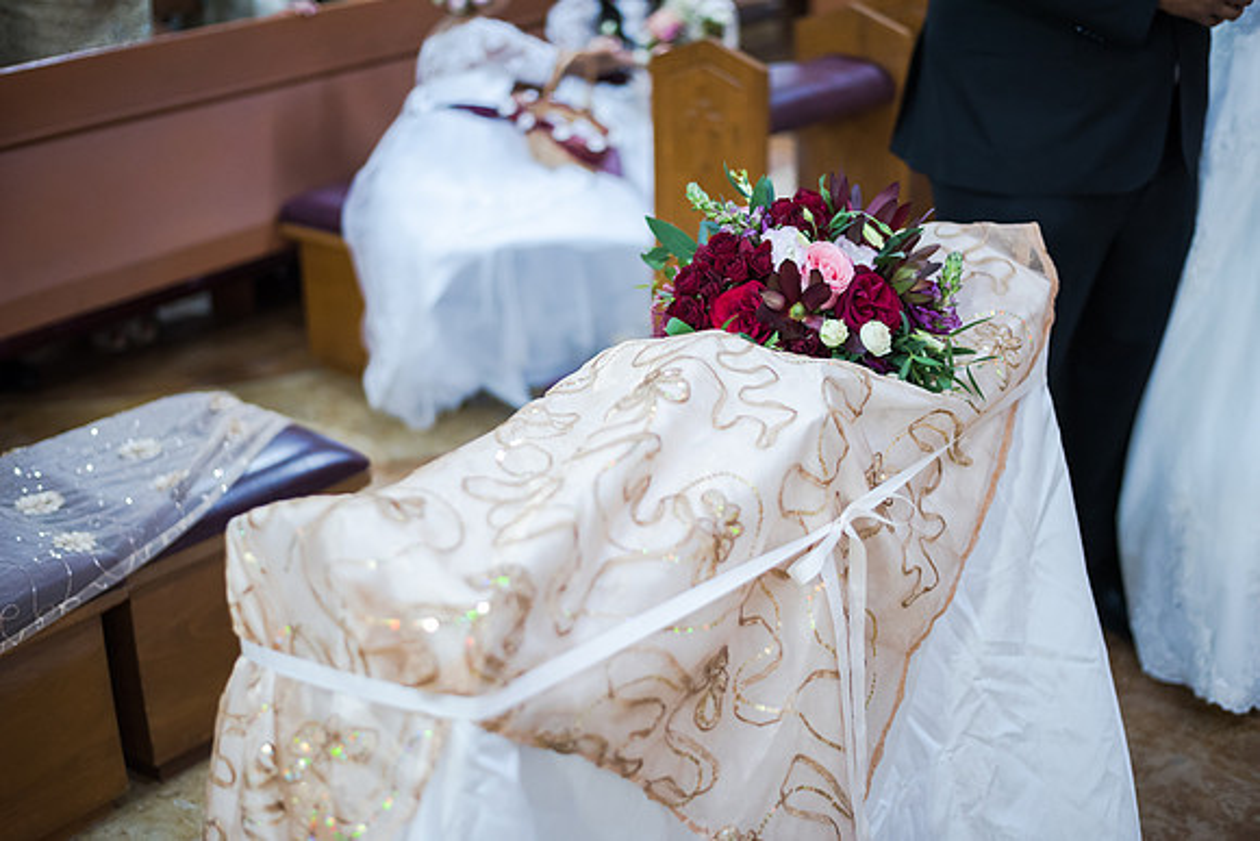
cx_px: 630
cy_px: 420
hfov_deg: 39.6
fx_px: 1750
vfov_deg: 27.0
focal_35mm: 50
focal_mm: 50
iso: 1600
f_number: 1.8
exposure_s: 1/160
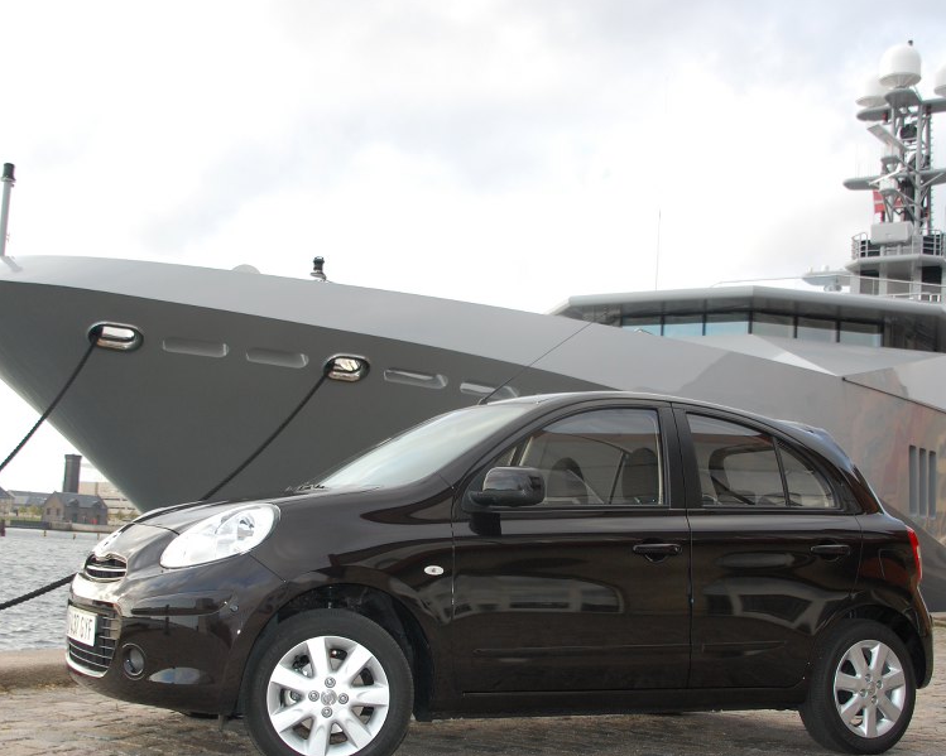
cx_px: 441
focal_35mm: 50
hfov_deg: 37.3
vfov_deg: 30.2
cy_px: 422
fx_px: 1400
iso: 400
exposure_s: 1/500
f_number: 5
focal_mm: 26
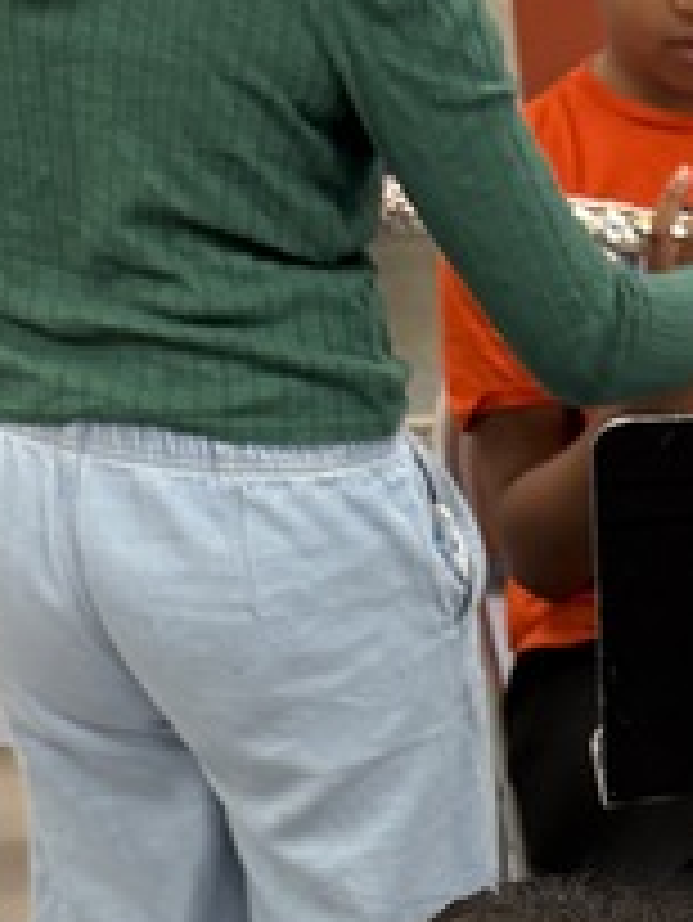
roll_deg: +0.4
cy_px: 1367
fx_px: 3200
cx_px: 1120
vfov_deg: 15.2
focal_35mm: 120
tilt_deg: -34.6
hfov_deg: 11.7
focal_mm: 6.76
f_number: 1.78
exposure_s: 1/60
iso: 125
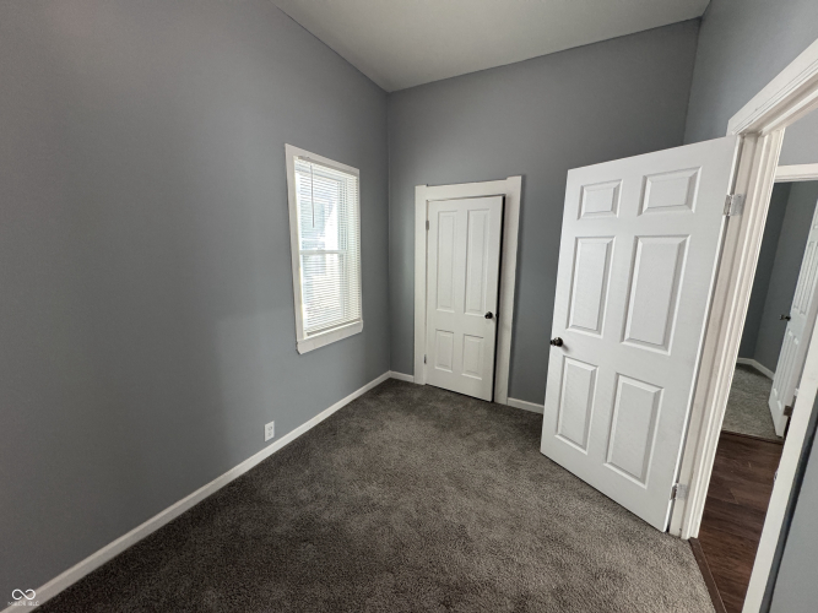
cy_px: 306
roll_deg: -0.7
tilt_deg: -10.3
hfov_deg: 102.1
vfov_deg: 85.7
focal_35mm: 14
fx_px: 331
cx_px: 409
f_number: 2.2
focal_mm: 2.22
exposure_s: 1/120
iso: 250
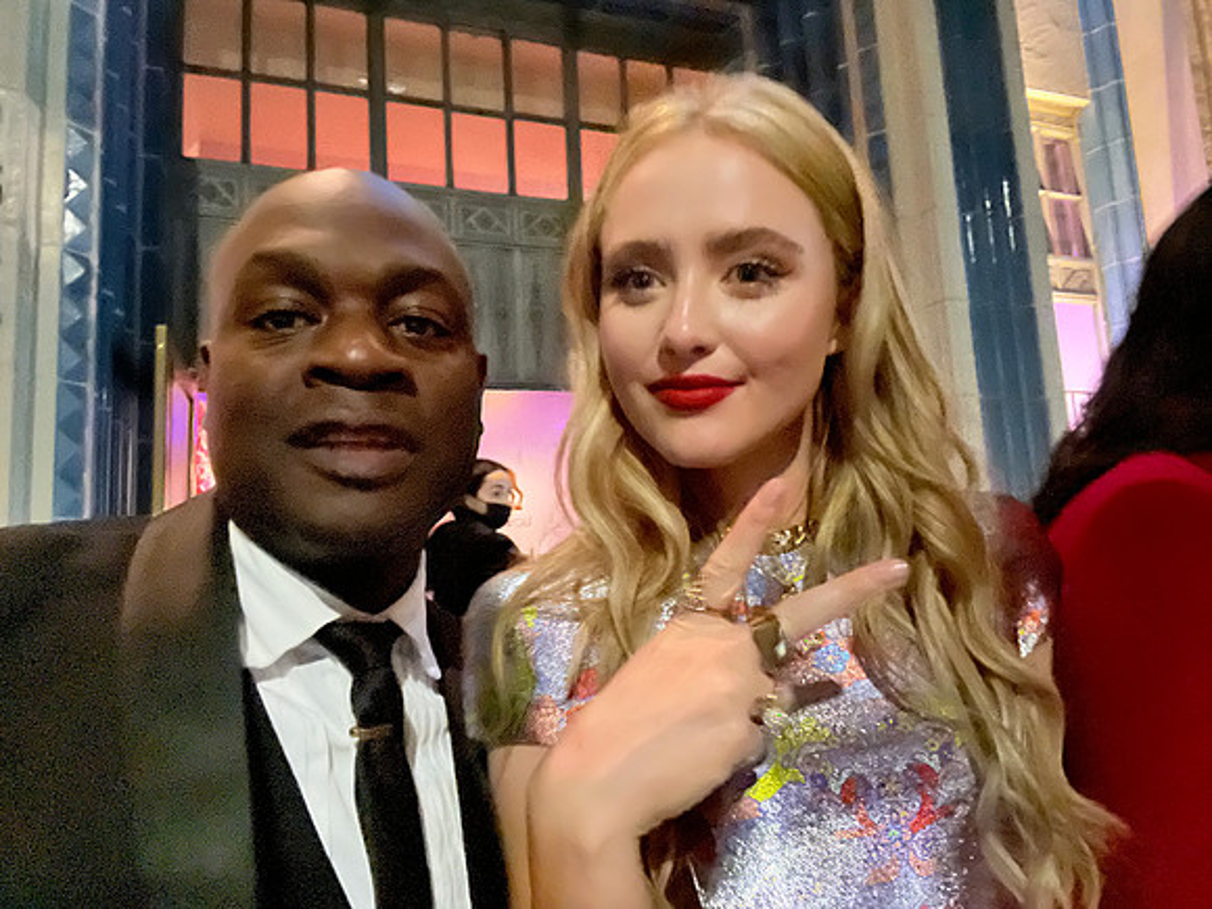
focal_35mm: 23
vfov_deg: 58.9
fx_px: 805
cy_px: 454
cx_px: 606
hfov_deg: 73.9
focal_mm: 2.71
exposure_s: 1/15
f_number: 2.2
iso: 4000
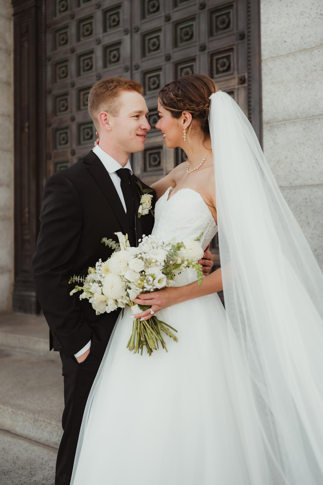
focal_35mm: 35
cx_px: 162
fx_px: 471
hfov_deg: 37.9
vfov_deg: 54.4
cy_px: 242
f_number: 2.5
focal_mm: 35
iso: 200
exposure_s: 1/2000
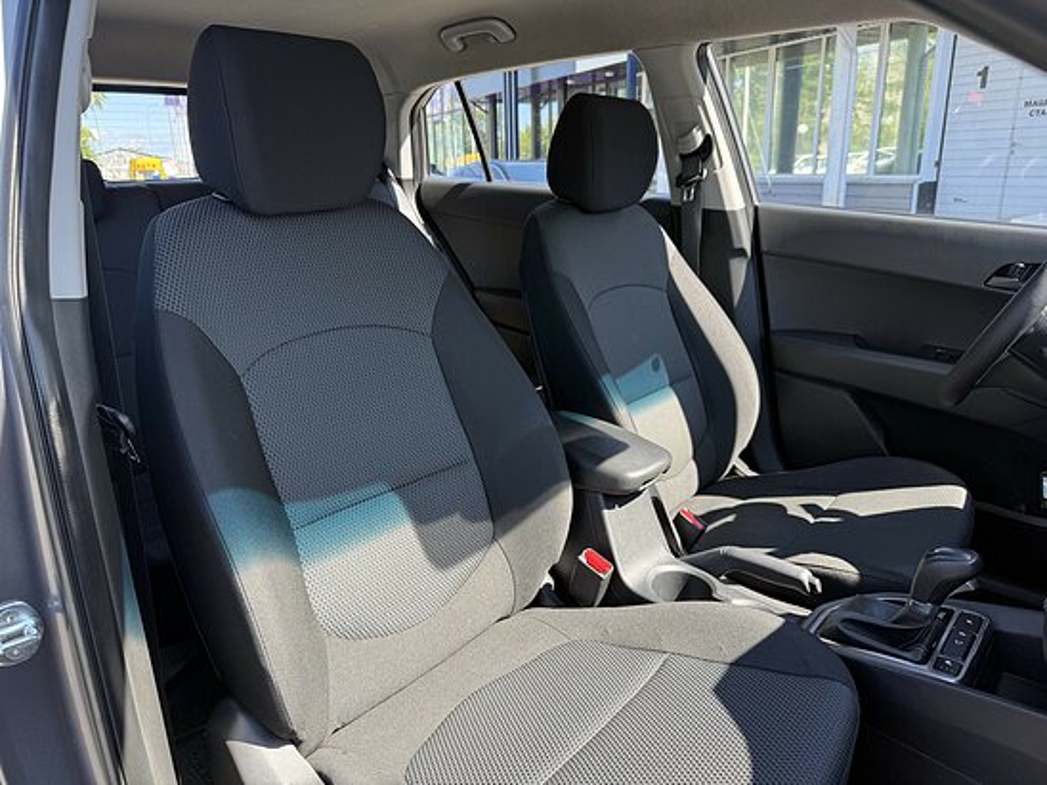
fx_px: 726
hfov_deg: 71.6
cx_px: 524
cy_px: 392
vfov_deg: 56.8
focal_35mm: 24
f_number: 1.78
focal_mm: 6.76
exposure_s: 1/336
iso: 80
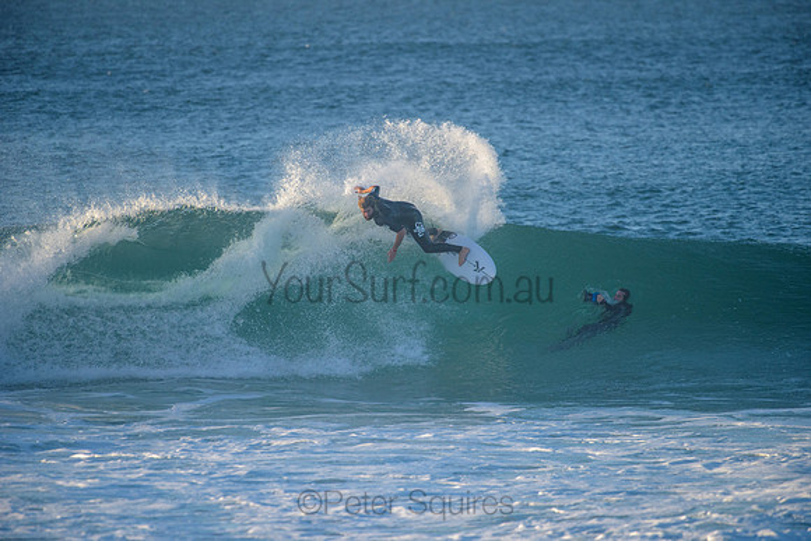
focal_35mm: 500
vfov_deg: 2.8
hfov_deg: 4.1
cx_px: 406
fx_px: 11266
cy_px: 270
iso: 720
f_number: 5.6
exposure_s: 1/2000
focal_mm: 500
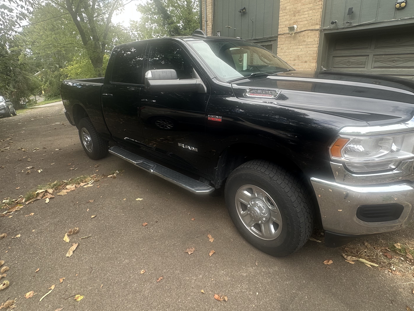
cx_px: 214
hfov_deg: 81.7
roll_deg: -0.8
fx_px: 239
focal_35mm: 20
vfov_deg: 65.6
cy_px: 132
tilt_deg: -14.3
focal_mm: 2.22
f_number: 2.2
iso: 40
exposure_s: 1/120
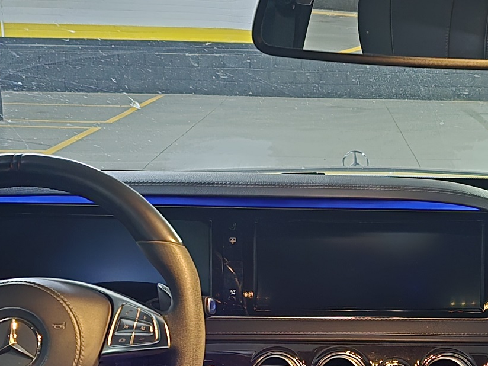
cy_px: 371
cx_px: 361
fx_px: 945
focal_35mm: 67
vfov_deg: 21.1
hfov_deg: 28.6
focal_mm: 6.3
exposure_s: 1/17.2
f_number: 1.7
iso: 2500
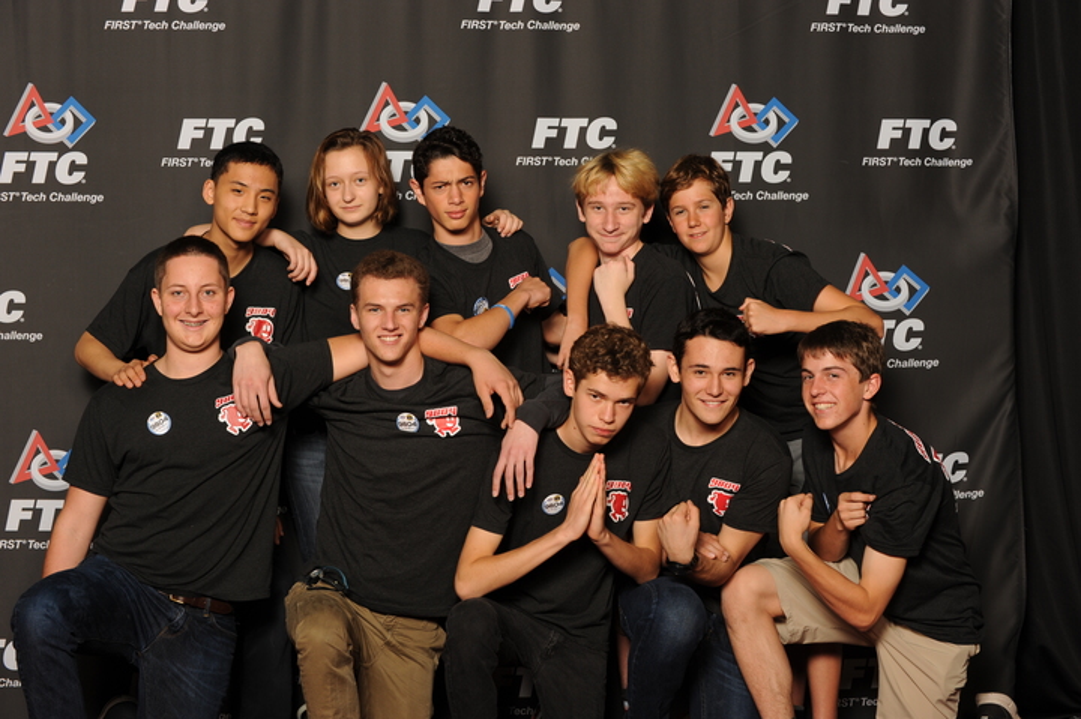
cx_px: 540
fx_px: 2400
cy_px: 360
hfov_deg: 25.4
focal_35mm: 80
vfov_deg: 17.0
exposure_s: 1/200
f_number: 8
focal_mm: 80
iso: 500
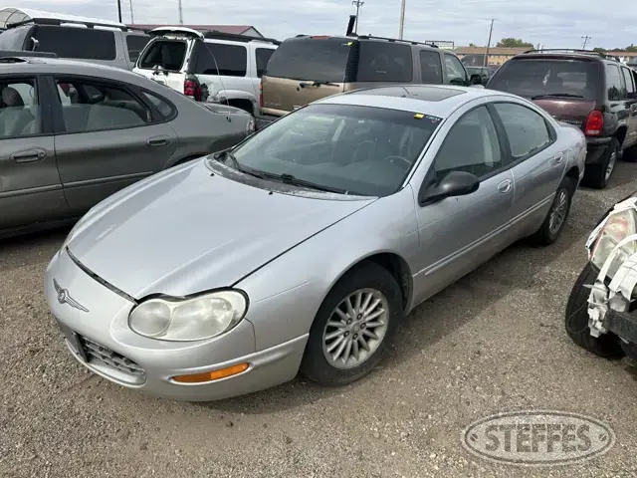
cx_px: 318
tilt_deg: -18.9
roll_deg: -0.4
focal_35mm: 24
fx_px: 442
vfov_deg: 56.8
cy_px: 239
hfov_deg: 71.6
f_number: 1.78
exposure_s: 1/4348
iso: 80
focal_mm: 6.86
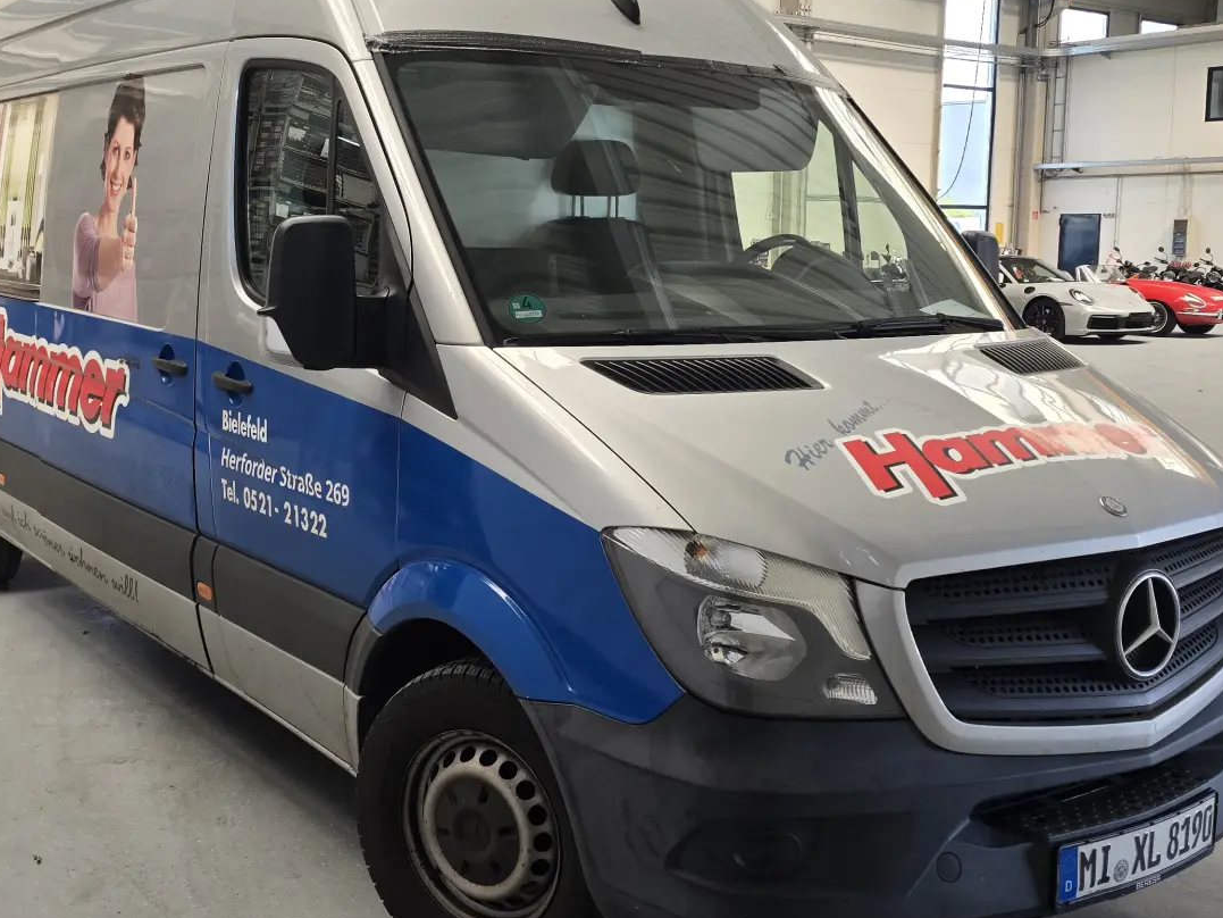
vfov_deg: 35.1
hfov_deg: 45.7
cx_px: 575
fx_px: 1449
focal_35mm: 41
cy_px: 460
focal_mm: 6.3
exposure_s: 1/180
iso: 80
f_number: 1.7
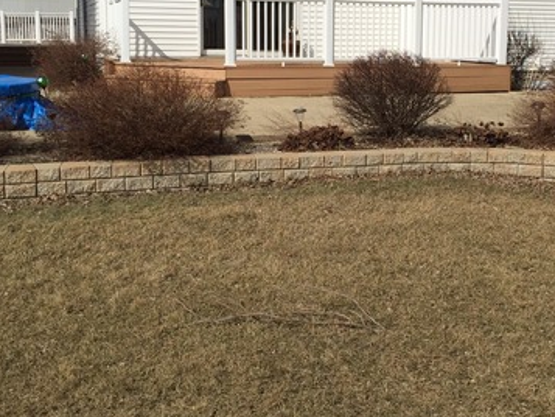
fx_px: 834
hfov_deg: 36.5
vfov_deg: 27.9
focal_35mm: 52
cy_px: 156
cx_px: 358
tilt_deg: -8.2
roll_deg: -1.7
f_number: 2.2
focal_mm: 4.15
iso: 32
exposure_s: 1/4405
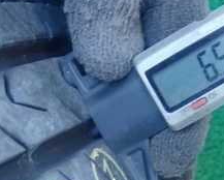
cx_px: 110
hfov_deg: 17.8
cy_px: 155
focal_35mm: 108
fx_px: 717
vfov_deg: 14.2
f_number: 2.8
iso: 320
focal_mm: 7.34
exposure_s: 1/40
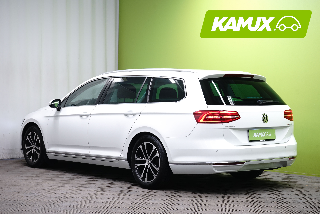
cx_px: 160
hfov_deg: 29.7
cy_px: 107
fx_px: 604
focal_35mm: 68
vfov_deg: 20.0
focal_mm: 68
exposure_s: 1/6
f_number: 8
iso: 500
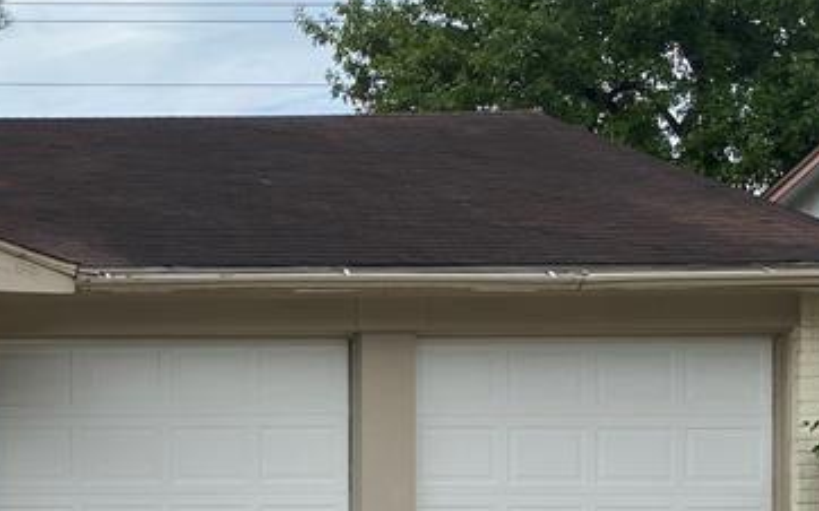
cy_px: 441
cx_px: -235
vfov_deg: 16.5
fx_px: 1740
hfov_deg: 23.5
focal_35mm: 78
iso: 32
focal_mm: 4.25
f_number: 1.8
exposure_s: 1/1232
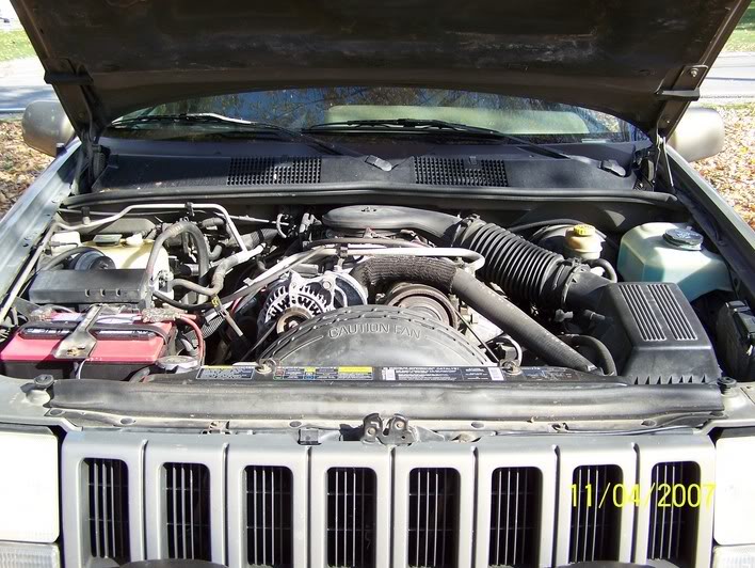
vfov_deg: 37.8
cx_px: 378
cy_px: 284
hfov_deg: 48.9
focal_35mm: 38
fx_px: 829
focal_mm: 6.3
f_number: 2.8
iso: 80
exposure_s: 1/250
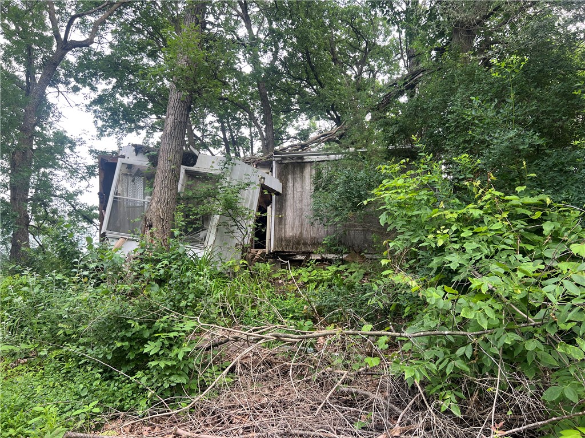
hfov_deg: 67.3
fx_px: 439
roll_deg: -0.9
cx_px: 292
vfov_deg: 53.1
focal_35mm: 26
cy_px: 219
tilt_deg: +9.2
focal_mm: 5.7
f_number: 1.5
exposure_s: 1/121
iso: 50
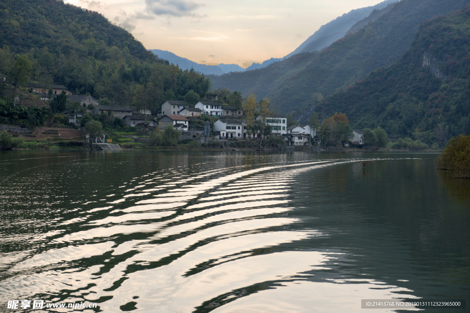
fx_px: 522
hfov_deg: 48.5
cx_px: 235
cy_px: 156
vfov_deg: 33.4
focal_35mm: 40
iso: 250
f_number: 8
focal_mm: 40
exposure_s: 1/200
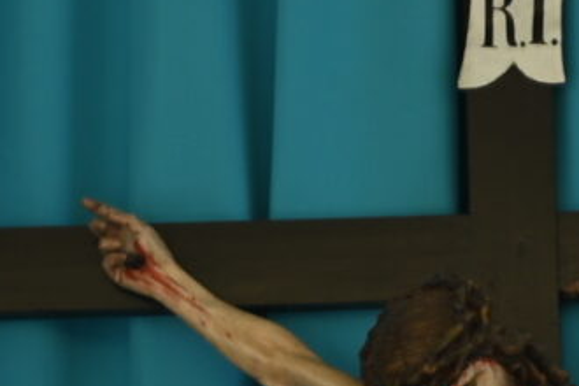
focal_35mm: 543
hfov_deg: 3.8
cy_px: 1140
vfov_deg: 2.5
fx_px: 8733
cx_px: 575
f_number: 4
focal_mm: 70
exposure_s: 1/250
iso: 100
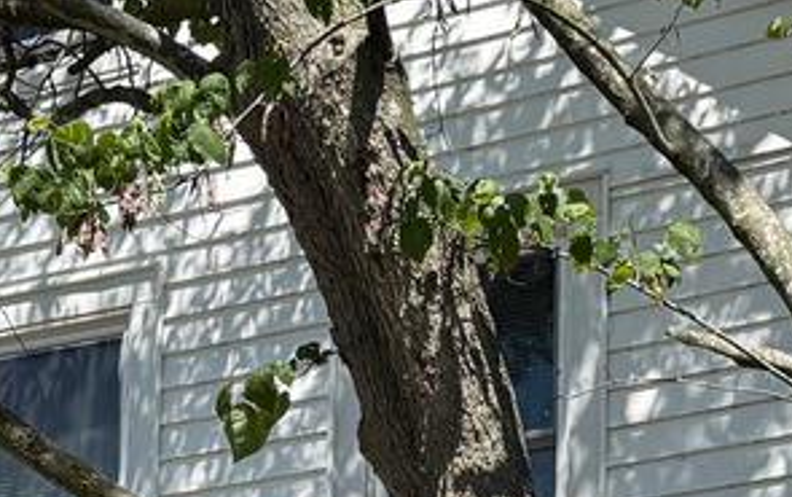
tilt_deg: +10.7
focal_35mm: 124
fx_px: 2679
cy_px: 994
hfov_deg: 16.8
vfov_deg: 9.8
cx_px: 381
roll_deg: -1.8
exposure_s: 1/3425
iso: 100
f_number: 1.78
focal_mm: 6.76
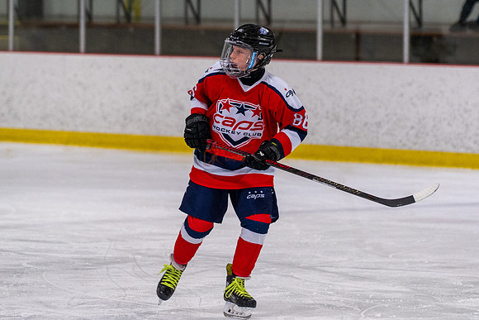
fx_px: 3552
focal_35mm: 267
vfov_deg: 5.2
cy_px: 130
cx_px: 240
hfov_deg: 7.7
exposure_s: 1/800
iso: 2000
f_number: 3.2
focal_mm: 150
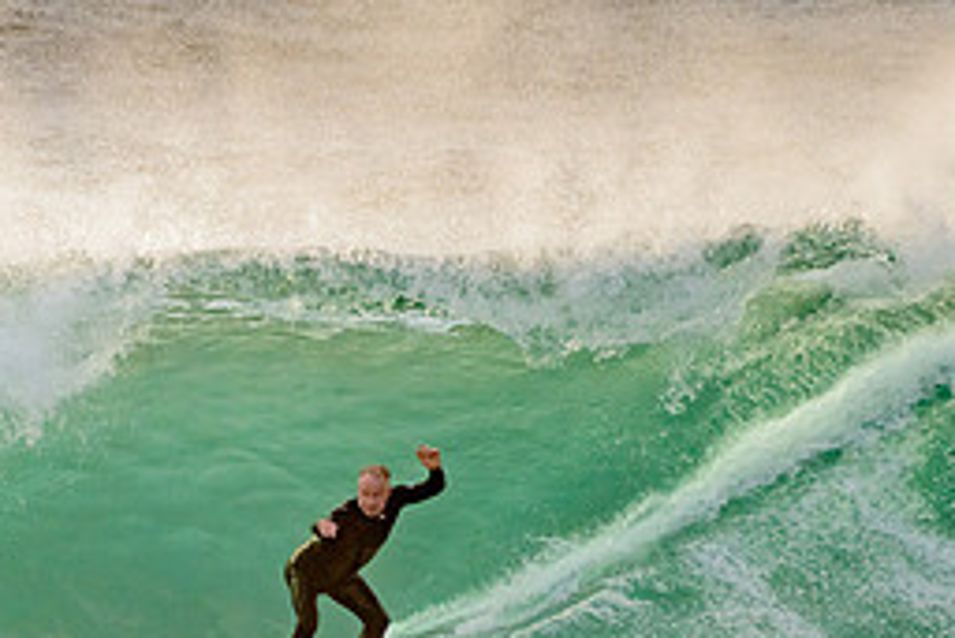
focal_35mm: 1390
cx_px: 151
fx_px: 36893
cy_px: 524
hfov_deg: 1.5
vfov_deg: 1.0
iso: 560
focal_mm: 500
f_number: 5.6
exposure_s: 1/2000
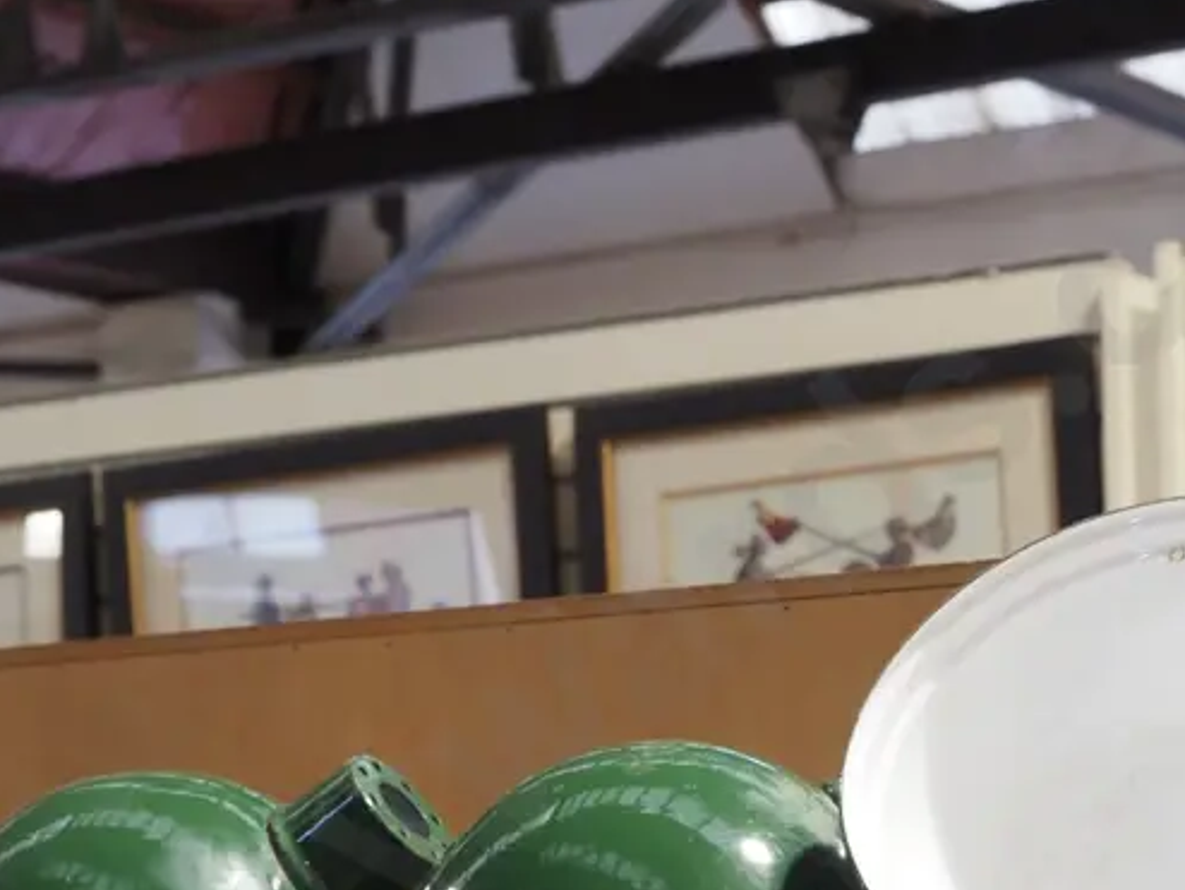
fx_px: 3973
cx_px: 573
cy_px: 708
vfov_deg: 12.7
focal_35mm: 116
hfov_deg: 17.0
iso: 1600
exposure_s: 1/60
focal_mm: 28
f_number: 5.6
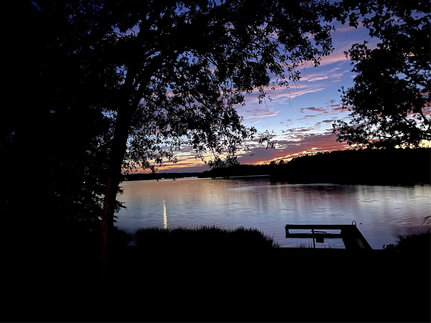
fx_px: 324
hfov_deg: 67.3
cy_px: 162
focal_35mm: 26
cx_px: 216
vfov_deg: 53.1
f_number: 1.6
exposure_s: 1/2
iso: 800
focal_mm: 5.1
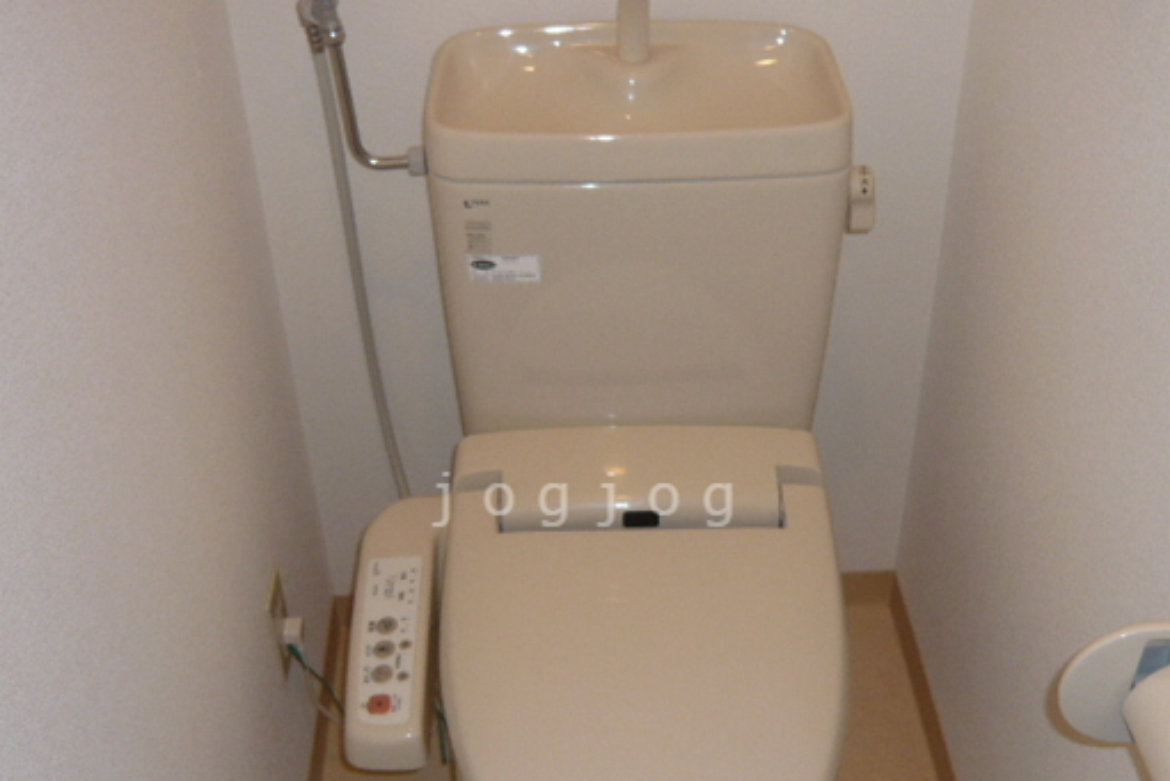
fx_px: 1398
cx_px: 588
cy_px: 499
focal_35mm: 43
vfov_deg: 31.0
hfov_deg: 45.4
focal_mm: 4.6
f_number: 2.8
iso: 100
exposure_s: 1/30
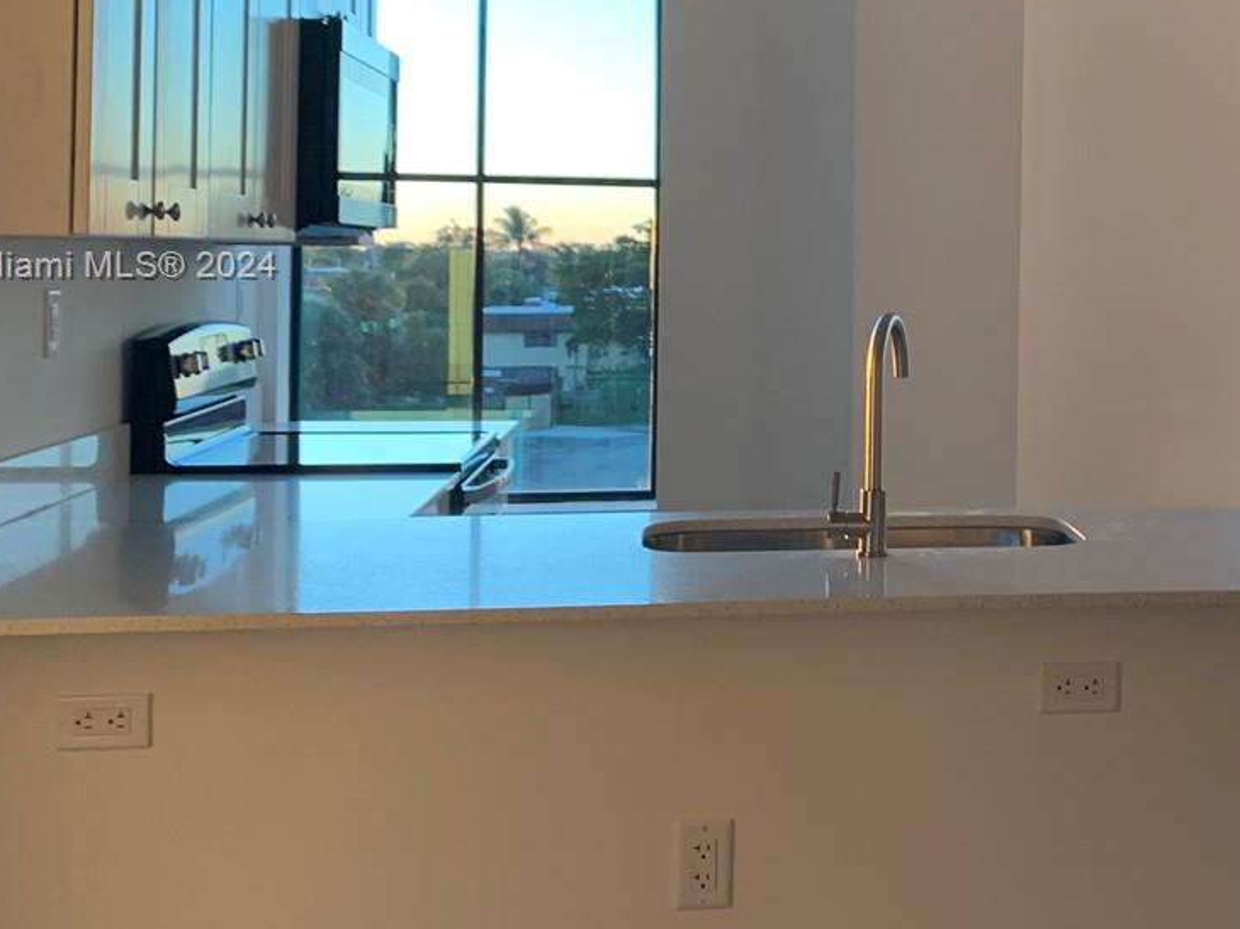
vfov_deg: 25.4
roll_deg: -1.1
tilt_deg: +0.2
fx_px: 2041
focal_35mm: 57
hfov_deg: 32.3
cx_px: 1092
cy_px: 268
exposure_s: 1/120
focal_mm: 4.25
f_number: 1.8
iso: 100
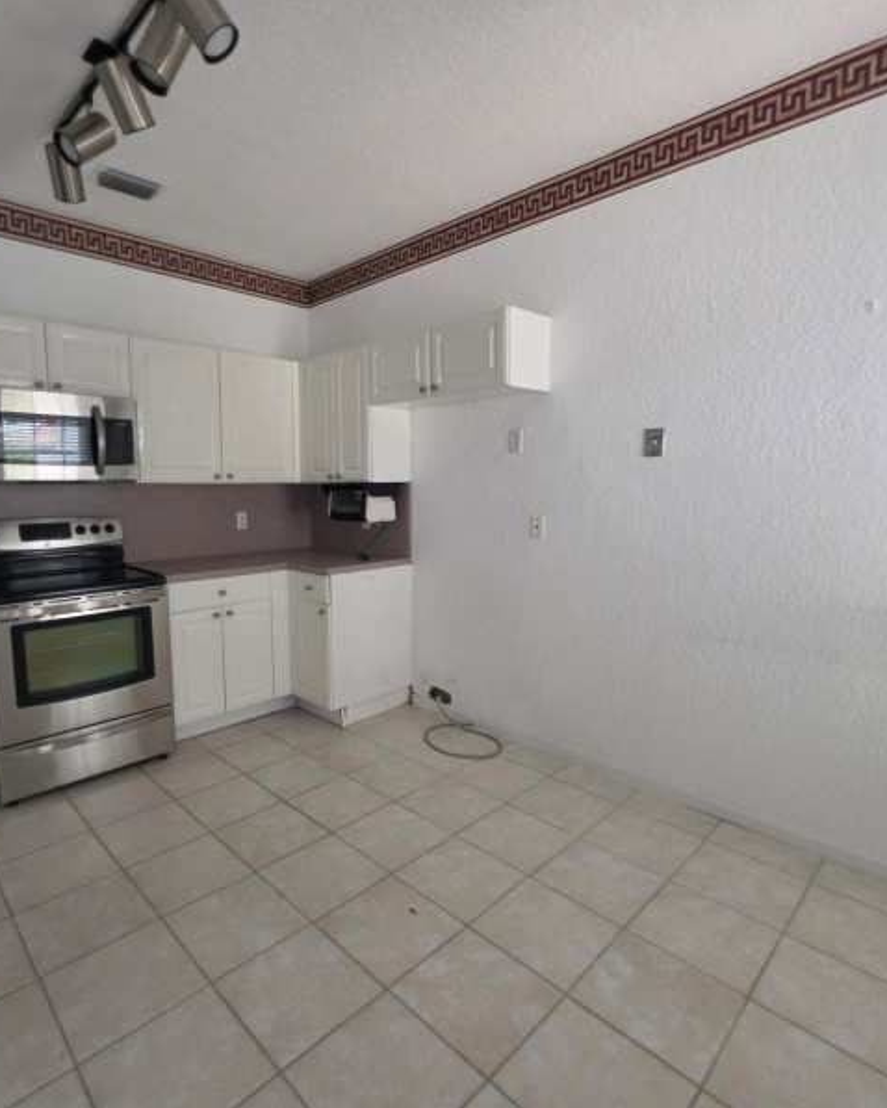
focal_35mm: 17
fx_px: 558
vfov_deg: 89.6
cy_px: 553
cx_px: 390
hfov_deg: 76.7
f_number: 1.9
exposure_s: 1/60
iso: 320
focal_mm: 2.2
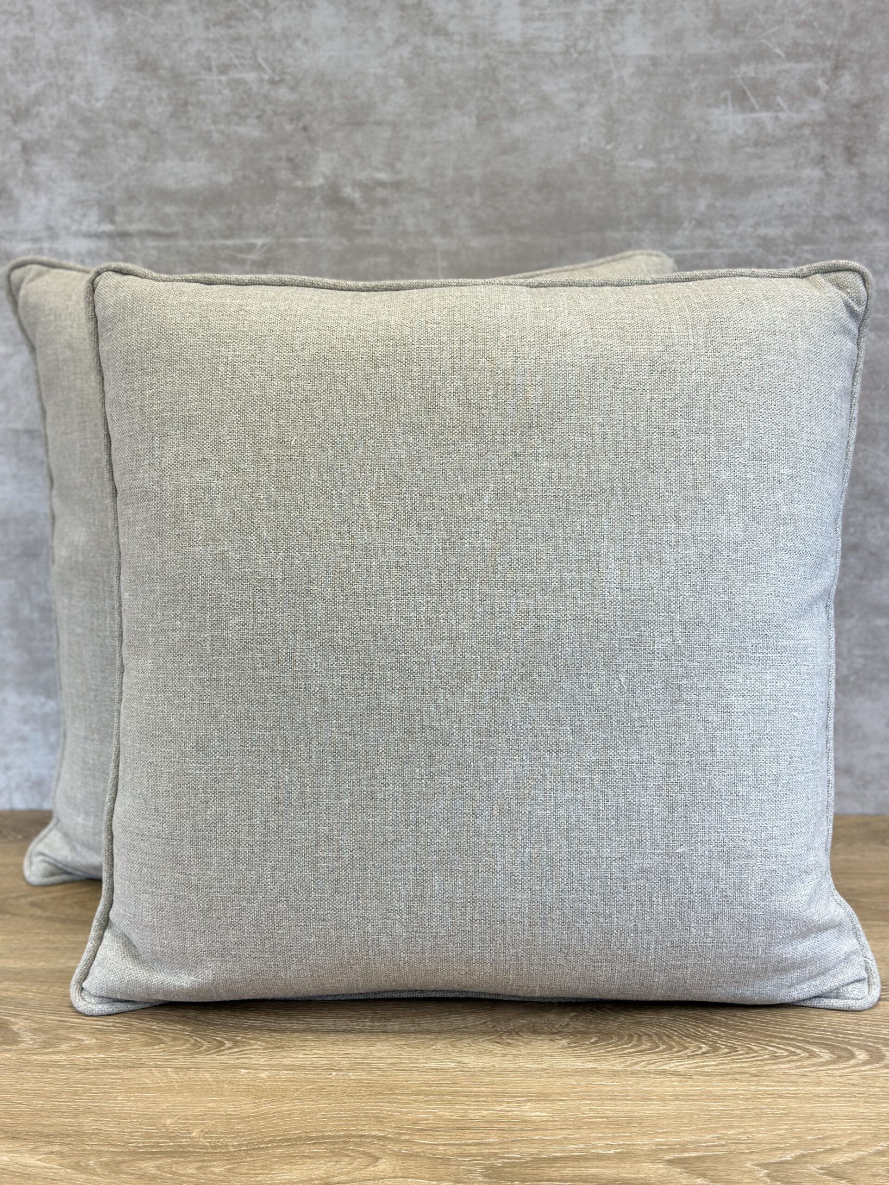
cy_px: 592
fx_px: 1644
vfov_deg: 39.7
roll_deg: +1.0
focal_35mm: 48
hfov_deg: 30.3
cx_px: 444
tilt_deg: -13.1
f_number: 1.78
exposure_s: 1/141
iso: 64
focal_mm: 6.86
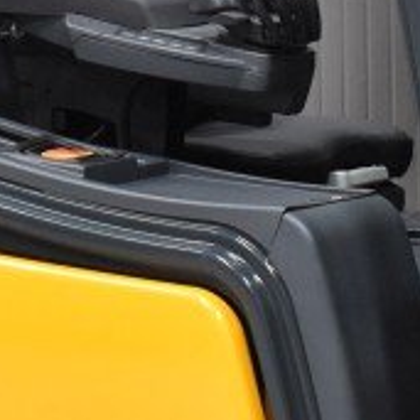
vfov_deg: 8.1
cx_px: 484
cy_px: 162
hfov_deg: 8.1
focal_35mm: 215
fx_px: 2951
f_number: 5
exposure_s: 1/50
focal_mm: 24
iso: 1600
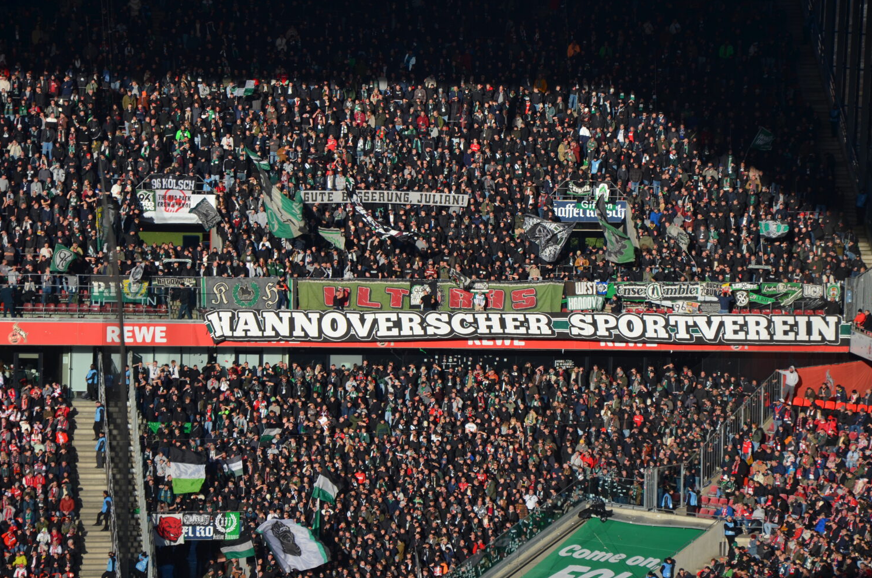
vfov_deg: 8.1
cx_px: 436
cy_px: 285
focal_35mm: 169
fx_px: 4075
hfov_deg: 12.2
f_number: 7.1
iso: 200
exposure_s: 1/800
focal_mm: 105
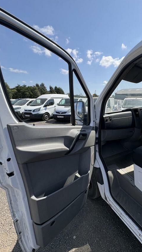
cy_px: 121
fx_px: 107
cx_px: 93
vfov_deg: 99.3
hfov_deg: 65.6
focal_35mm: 16
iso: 50
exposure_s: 1/1256
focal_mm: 2.22
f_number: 2.2
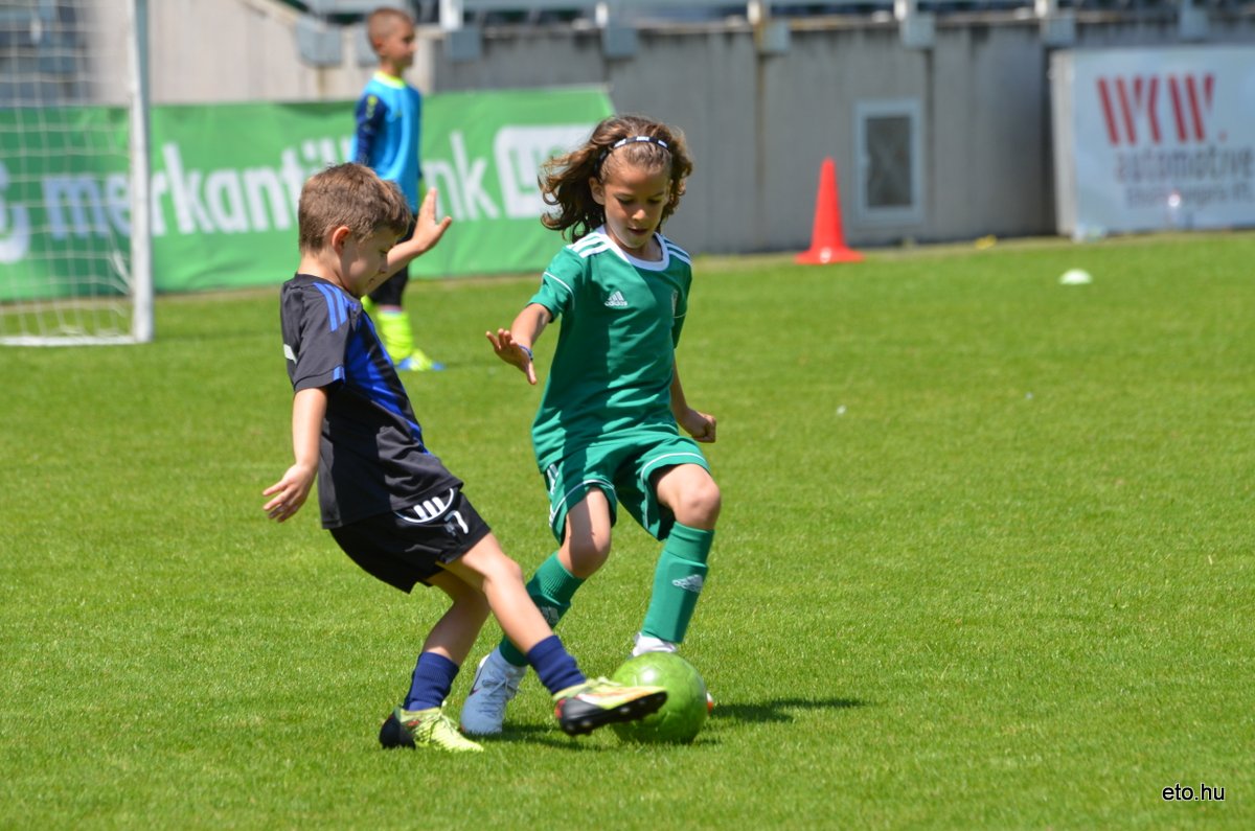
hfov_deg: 6.0
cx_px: 628
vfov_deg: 4.0
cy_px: 416
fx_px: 12003
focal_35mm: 345
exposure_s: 1/640
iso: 200
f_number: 6.3
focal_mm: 230
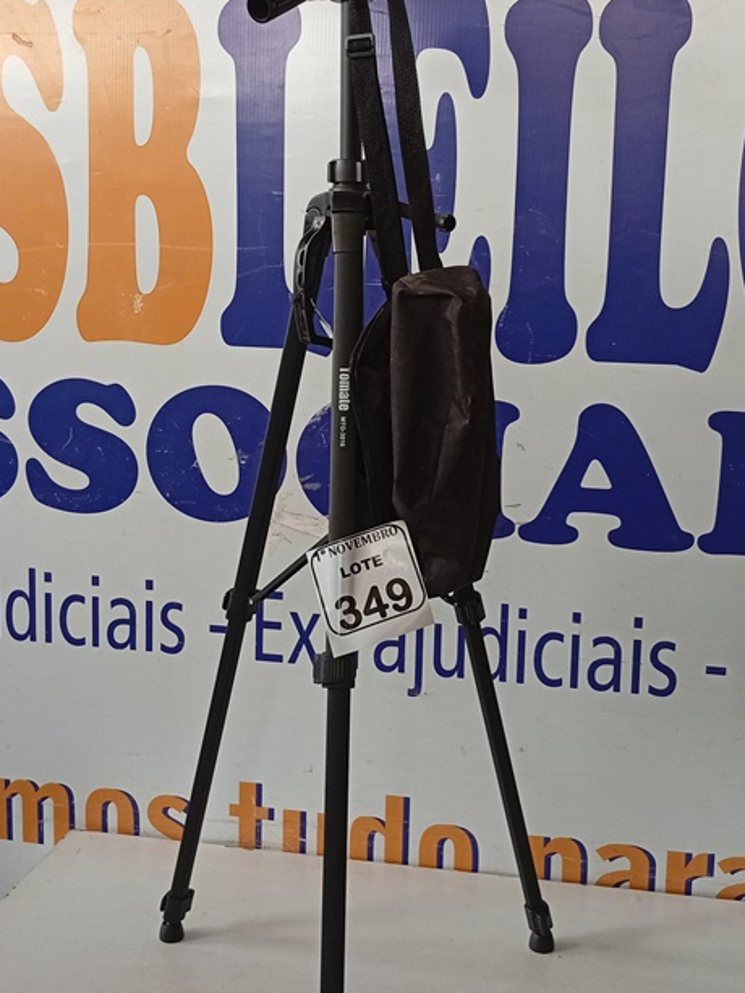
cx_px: 408
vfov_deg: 42.0
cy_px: 444
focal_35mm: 45
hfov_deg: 32.2
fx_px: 1291
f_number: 1.8
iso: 132
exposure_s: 1/60
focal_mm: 3.98
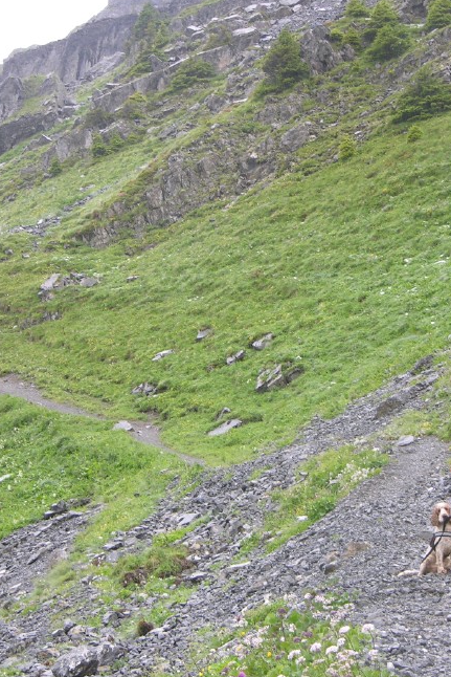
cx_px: 215
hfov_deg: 11.2
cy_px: 364
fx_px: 2291
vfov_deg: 16.8
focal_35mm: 122
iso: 50
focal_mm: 18.8
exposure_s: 1/87.4
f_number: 3.3
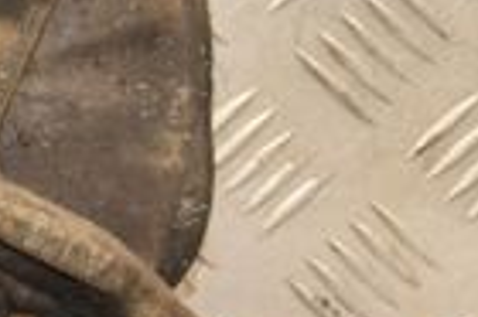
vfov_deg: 3.9
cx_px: -475
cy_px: 55
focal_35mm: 356
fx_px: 4721
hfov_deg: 5.7
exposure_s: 1/125
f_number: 5
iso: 800
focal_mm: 52
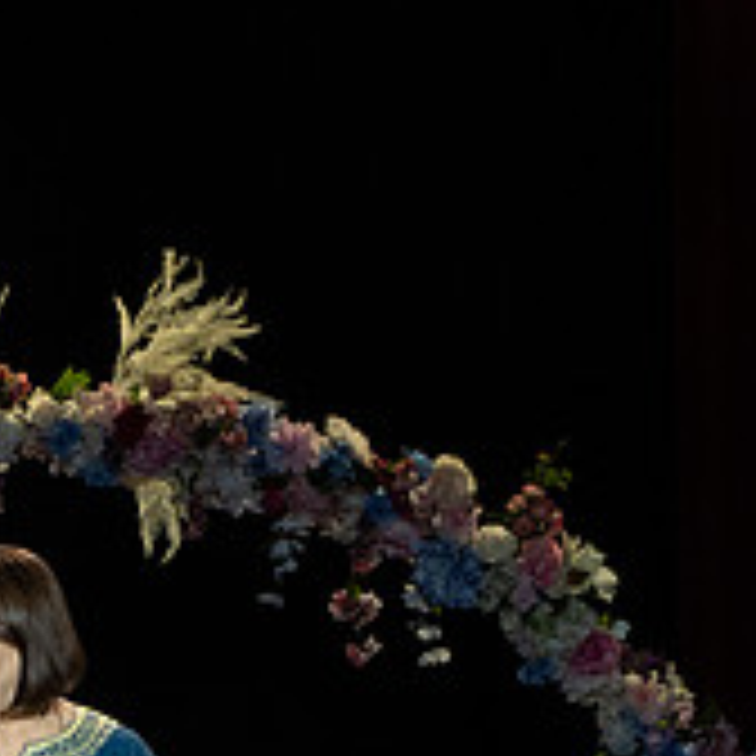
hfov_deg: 3.8
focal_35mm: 466
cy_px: 740
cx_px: -219
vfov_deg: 3.8
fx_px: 11514
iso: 1000
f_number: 5.6
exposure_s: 1/320
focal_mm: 86
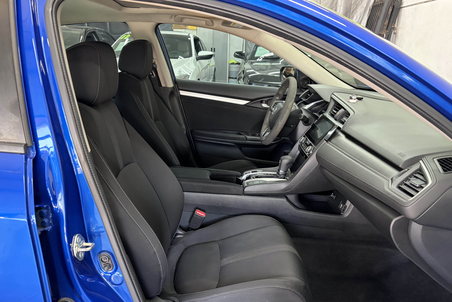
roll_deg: -1.2
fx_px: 352
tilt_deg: -18.6
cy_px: 168
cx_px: 223
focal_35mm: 28
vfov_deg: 46.3
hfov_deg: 65.5
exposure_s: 1/60
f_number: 1.6
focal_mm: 5.96
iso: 320
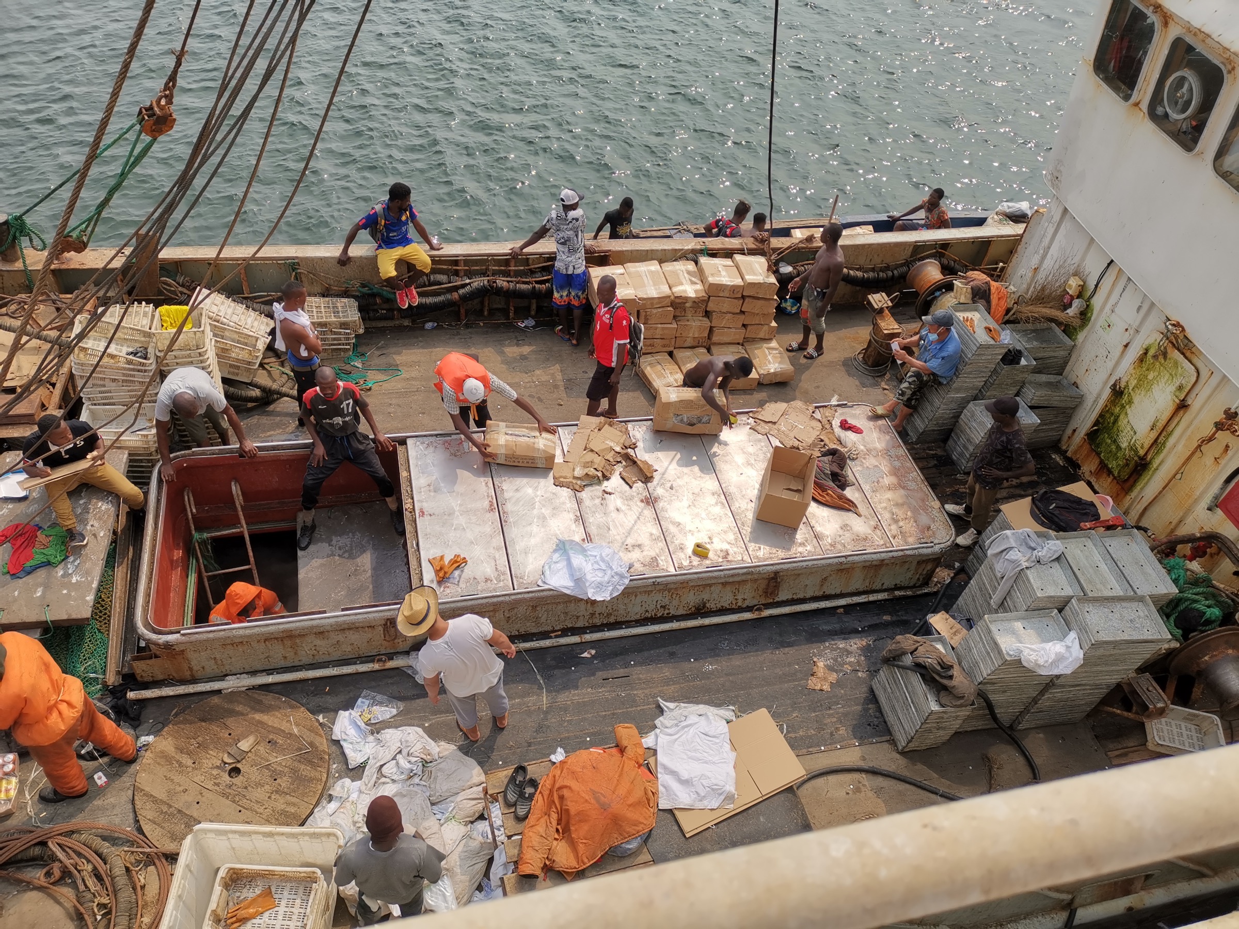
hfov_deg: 65.3
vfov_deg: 51.4
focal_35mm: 27
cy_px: 464
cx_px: 620
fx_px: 966
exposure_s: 1/2899
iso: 50
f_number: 1.8
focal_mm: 5.58
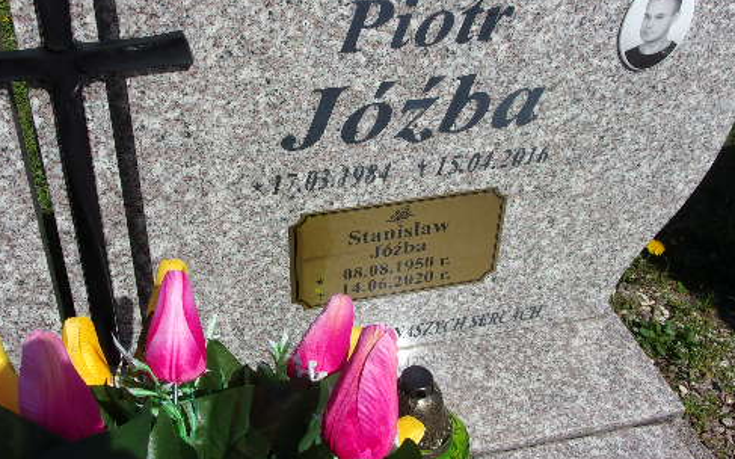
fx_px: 781
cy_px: 184
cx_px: 303
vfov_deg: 32.6
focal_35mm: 39
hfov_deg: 50.2
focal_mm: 5.1
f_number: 10.8
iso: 80
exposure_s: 1/200
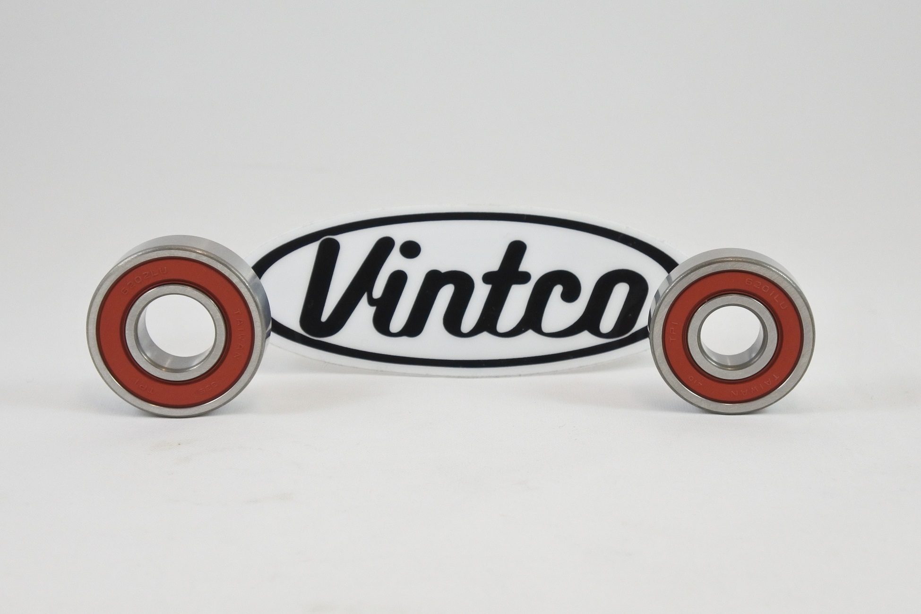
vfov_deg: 20.9
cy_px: 307
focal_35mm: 65
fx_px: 1663
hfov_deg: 31.0
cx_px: 460
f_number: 5.3
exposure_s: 1/125
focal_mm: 24.4
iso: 560
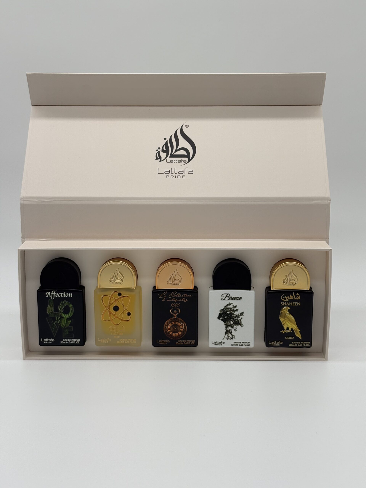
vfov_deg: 36.8
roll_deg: +0.3
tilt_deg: -11.4
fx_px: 733
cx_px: 183
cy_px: 244
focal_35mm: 52
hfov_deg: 28.0
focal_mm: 5.96
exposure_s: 1/851
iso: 50
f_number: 1.6
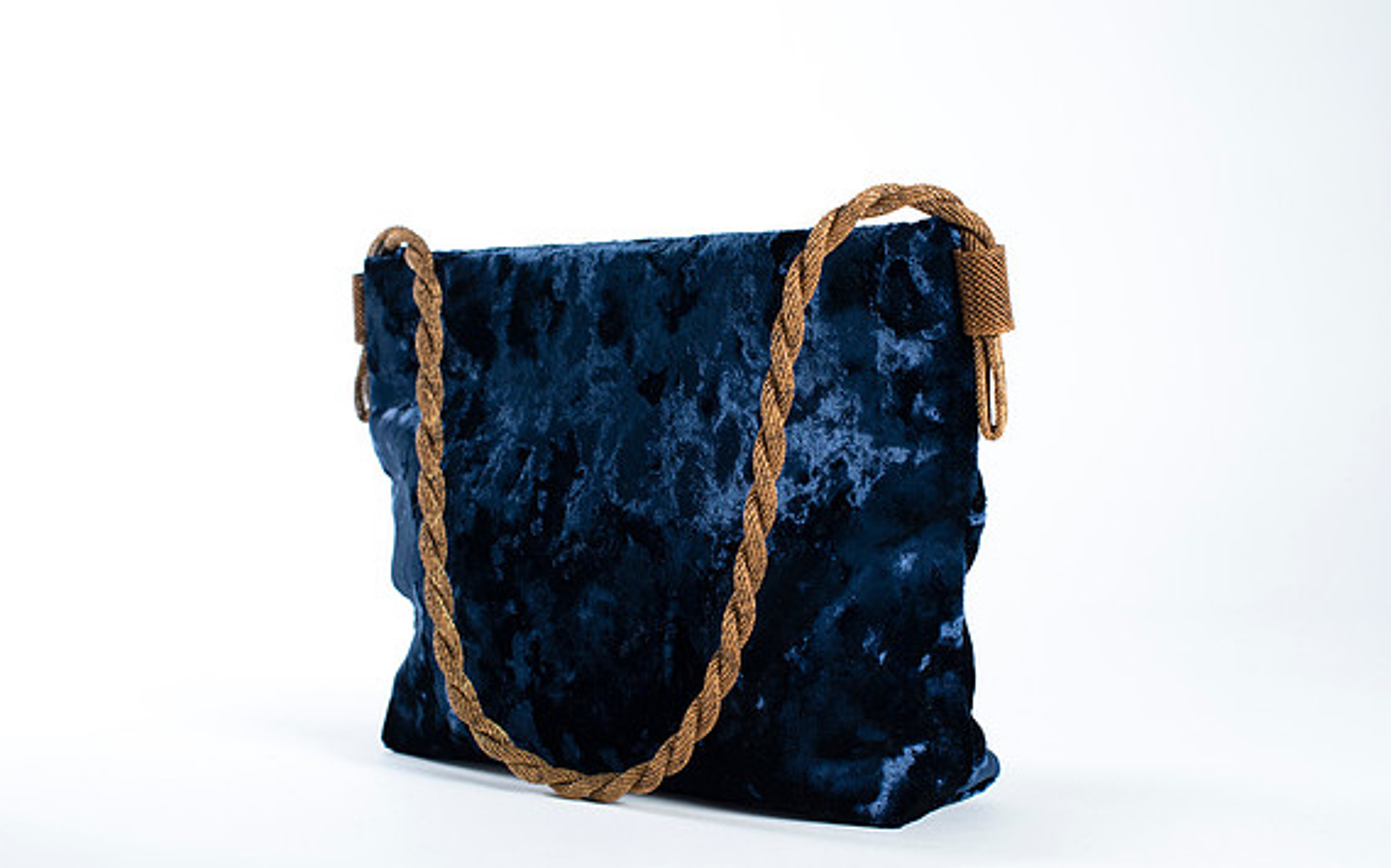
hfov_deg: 38.9
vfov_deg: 24.8
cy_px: 466
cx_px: 692
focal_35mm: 52
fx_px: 1970
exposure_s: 1/200
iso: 200
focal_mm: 50
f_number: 6.3
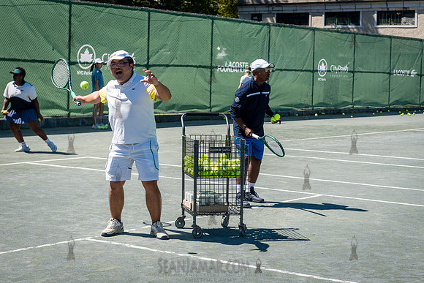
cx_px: 236
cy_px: 123
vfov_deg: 17.2
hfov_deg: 25.6
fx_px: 934
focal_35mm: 79
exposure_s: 1/1250
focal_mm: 66
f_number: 3.5
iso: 200
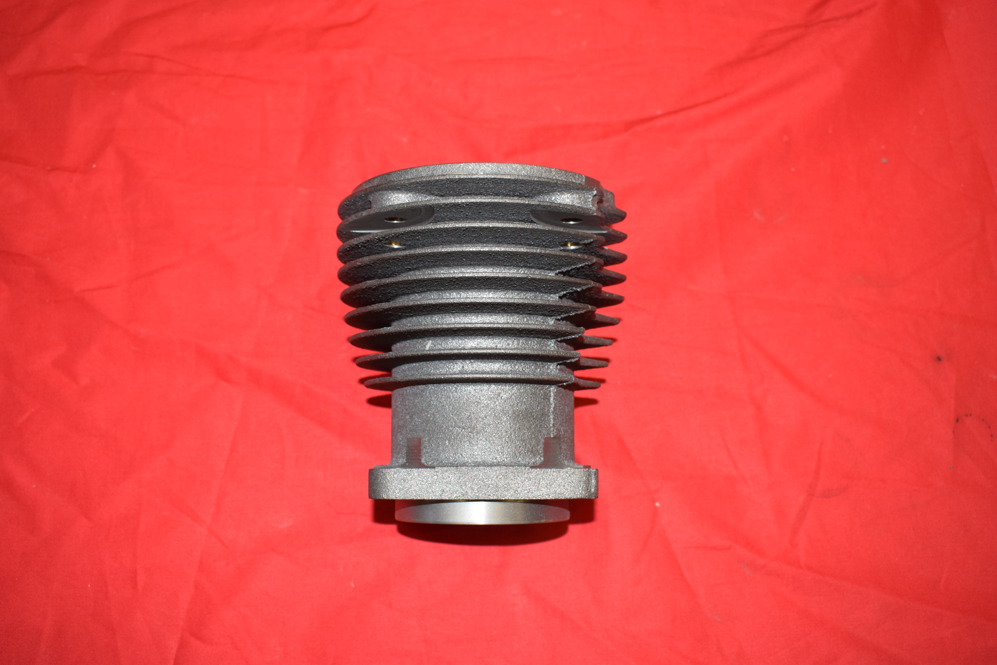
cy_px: 332
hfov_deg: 53.1
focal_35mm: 36
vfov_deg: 36.9
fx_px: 997
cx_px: 498
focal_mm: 24
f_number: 5.6
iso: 800
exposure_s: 1/125
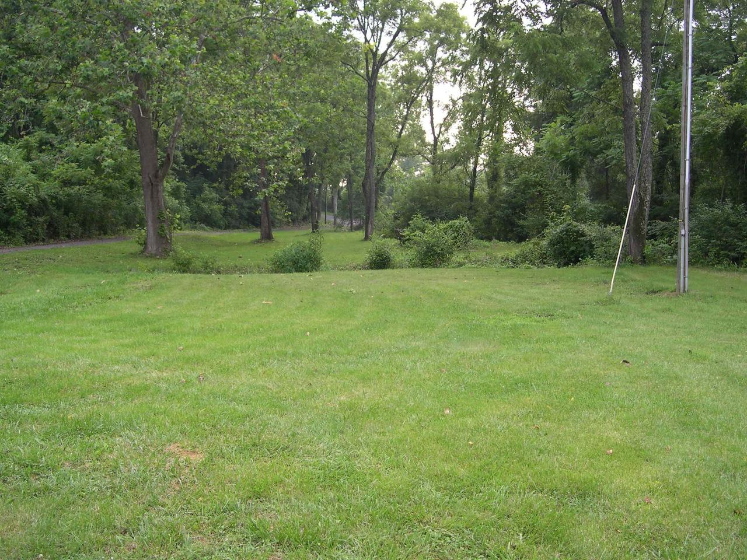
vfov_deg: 37.7
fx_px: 820
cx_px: 374
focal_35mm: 38
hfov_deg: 49.0
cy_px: 280
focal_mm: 8
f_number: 2.8
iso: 100
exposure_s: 1/103
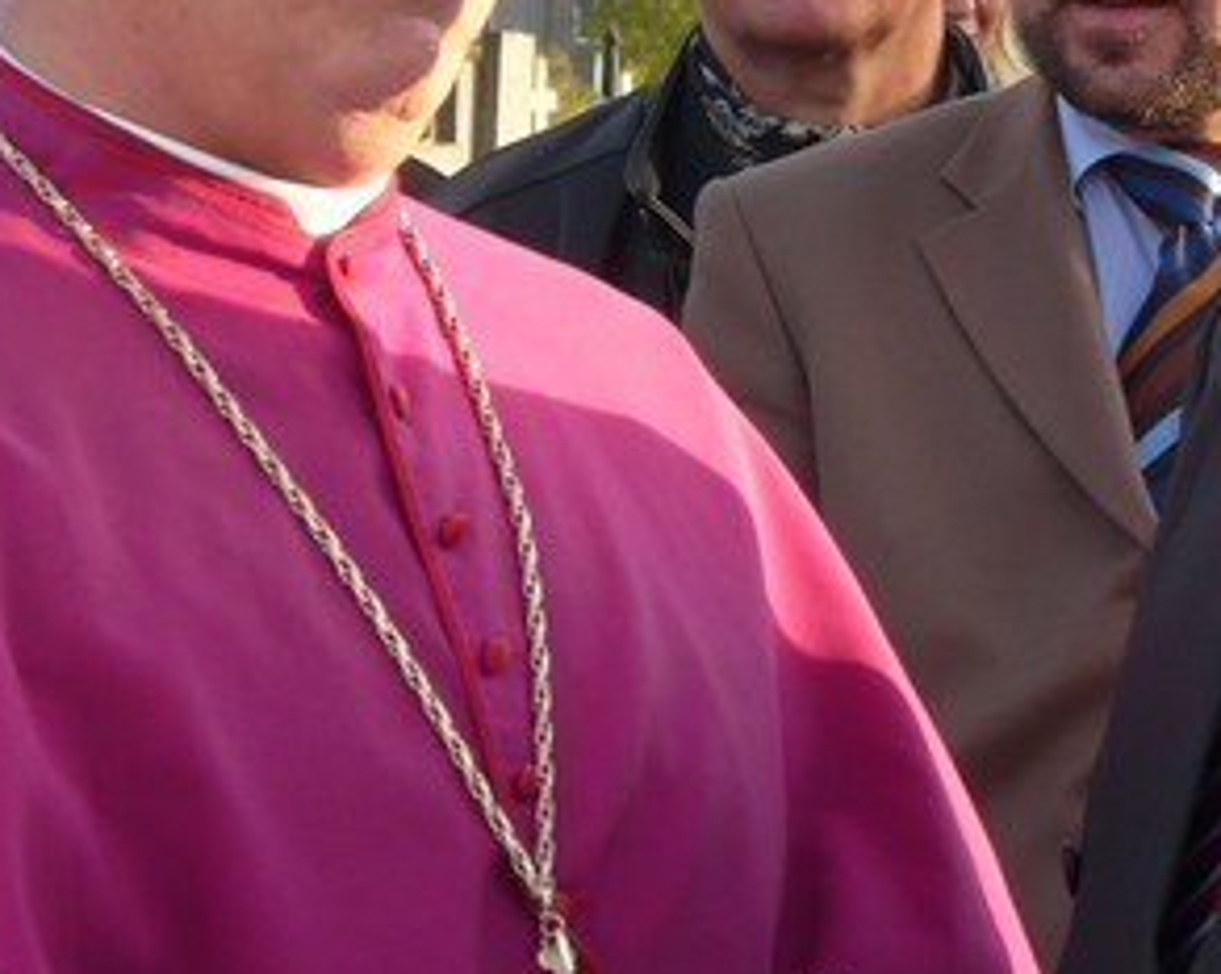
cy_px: 38
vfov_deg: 5.8
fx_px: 9567
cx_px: 1091
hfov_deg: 7.3
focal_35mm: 265
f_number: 4
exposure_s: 1/125
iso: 100
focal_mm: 16.2
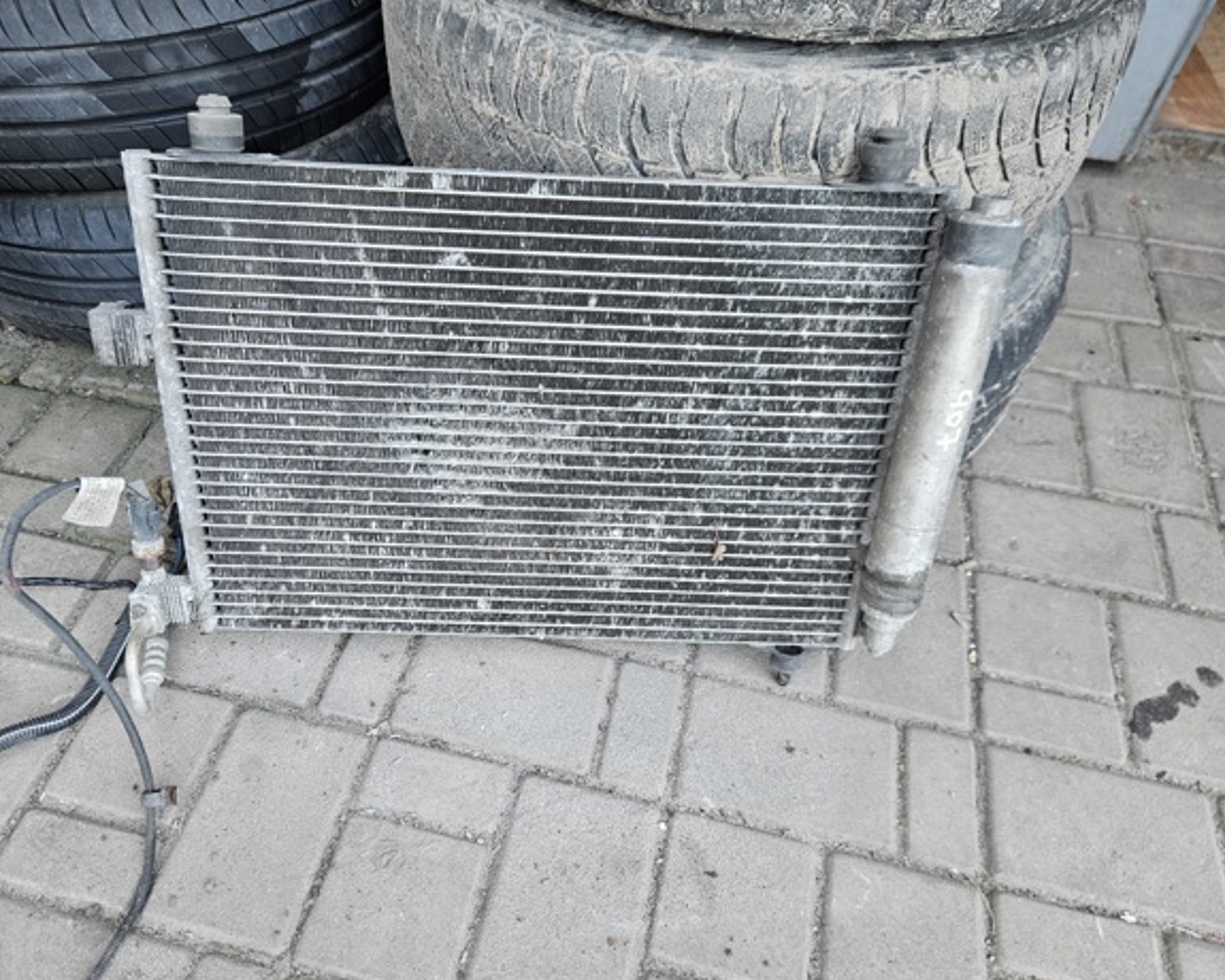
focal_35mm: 25
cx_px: 552
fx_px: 906
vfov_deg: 56.8
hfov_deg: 67.9
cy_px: 503
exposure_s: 1/142
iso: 320
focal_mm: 5.4
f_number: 1.8
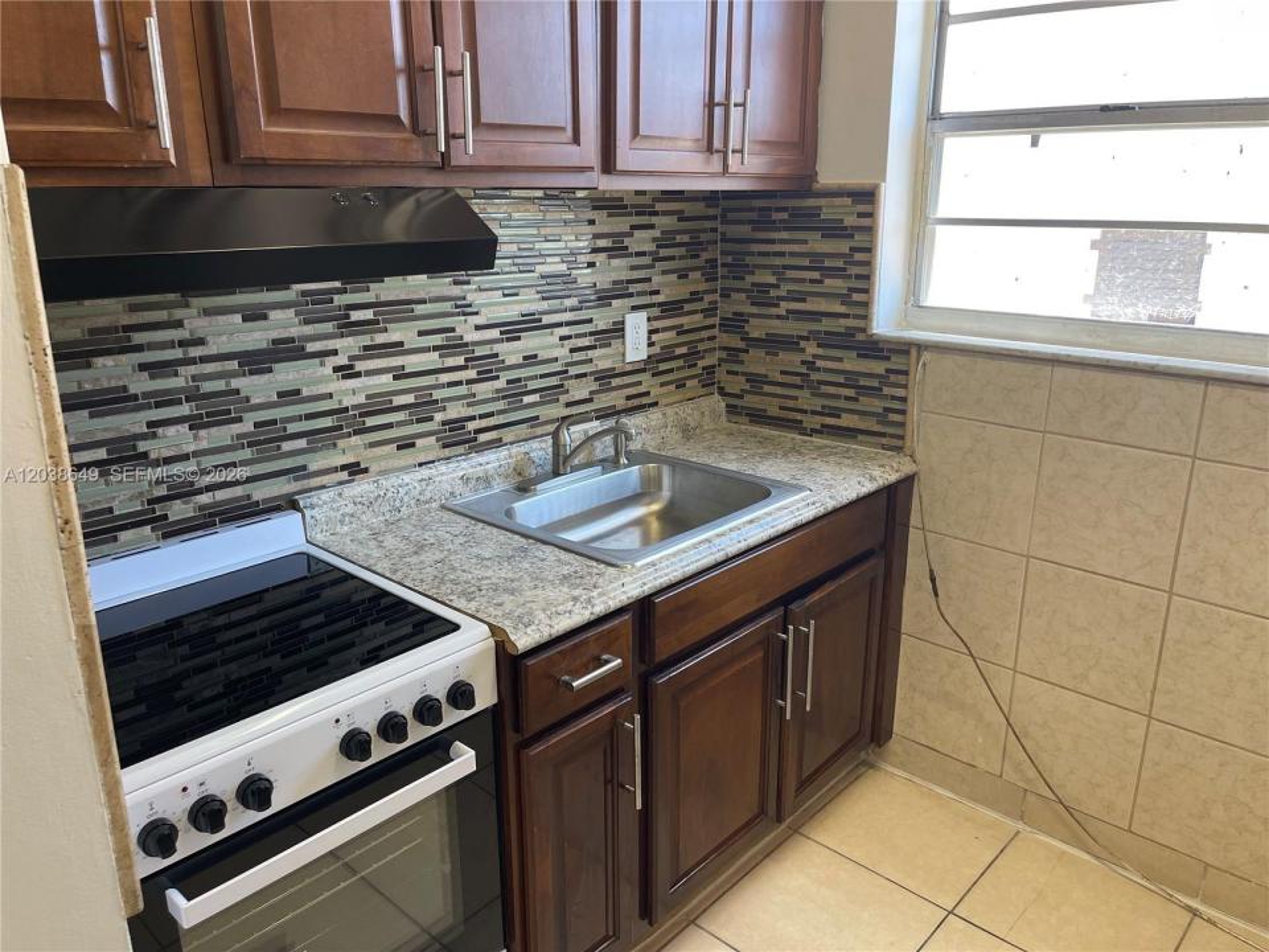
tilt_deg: -16.3
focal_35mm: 25
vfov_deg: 54.9
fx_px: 916
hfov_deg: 69.4
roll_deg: -0.4
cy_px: 476
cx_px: 634
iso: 80
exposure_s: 1/120
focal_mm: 5.1
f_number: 1.6
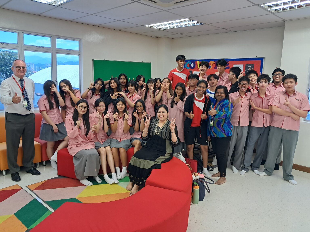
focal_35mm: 27
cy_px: 116
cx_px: 155
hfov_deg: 65.3
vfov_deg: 51.4
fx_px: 242
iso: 125
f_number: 1.8
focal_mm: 4
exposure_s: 1/50
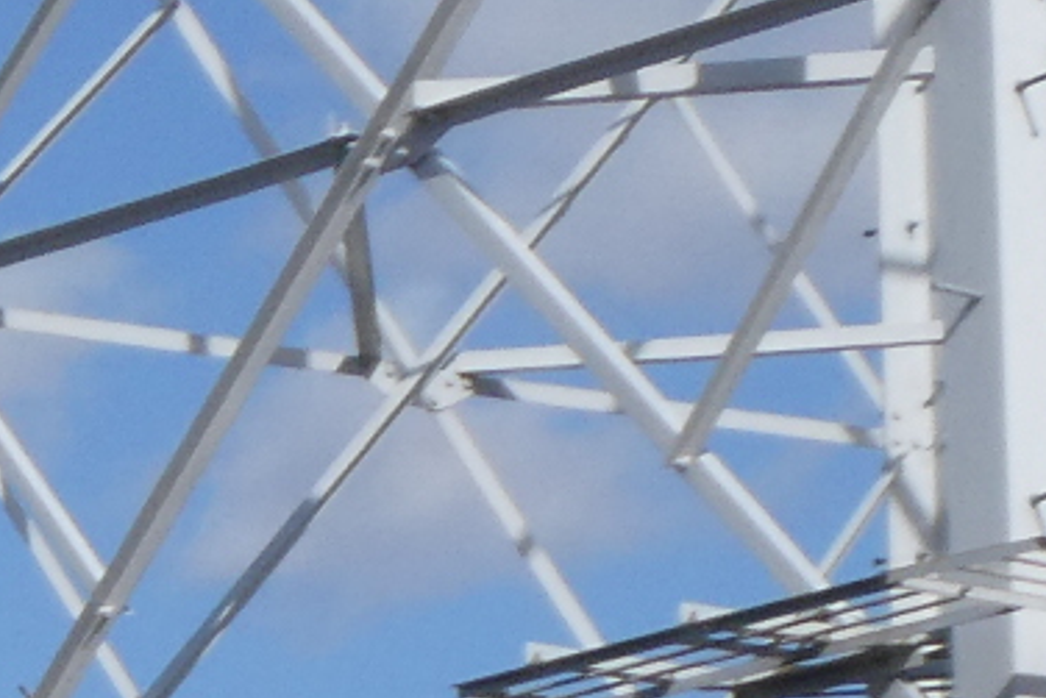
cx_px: -1911
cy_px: 2330
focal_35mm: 341
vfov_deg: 3.9
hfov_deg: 5.7
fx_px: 9911
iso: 80
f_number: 4
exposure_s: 1/1300
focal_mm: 8.4
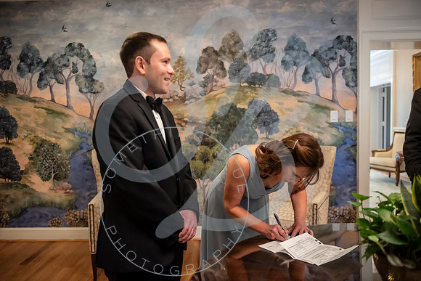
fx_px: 363
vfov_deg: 42.3
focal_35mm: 31
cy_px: 140
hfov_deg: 60.3
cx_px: 210
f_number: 2.8
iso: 2500
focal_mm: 31
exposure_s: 1/125
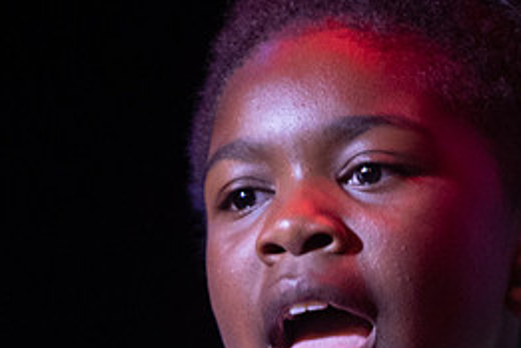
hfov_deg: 3.4
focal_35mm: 601
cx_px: 301
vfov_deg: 2.3
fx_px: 8697
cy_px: 355
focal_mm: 180
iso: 3200
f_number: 2.8
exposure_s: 1/200
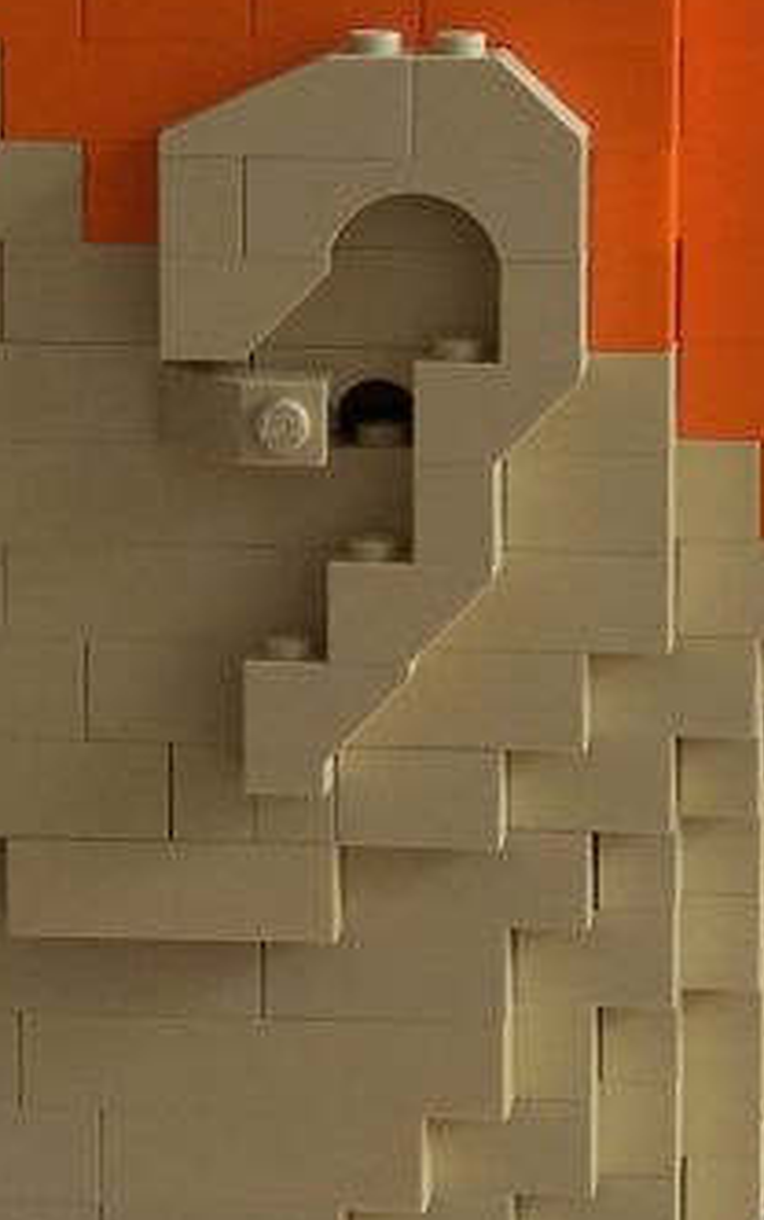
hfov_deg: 6.0
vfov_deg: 9.6
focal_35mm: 219
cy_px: 478
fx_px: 7283
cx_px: 129
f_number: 3.2
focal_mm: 11.1
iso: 80
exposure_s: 1/90
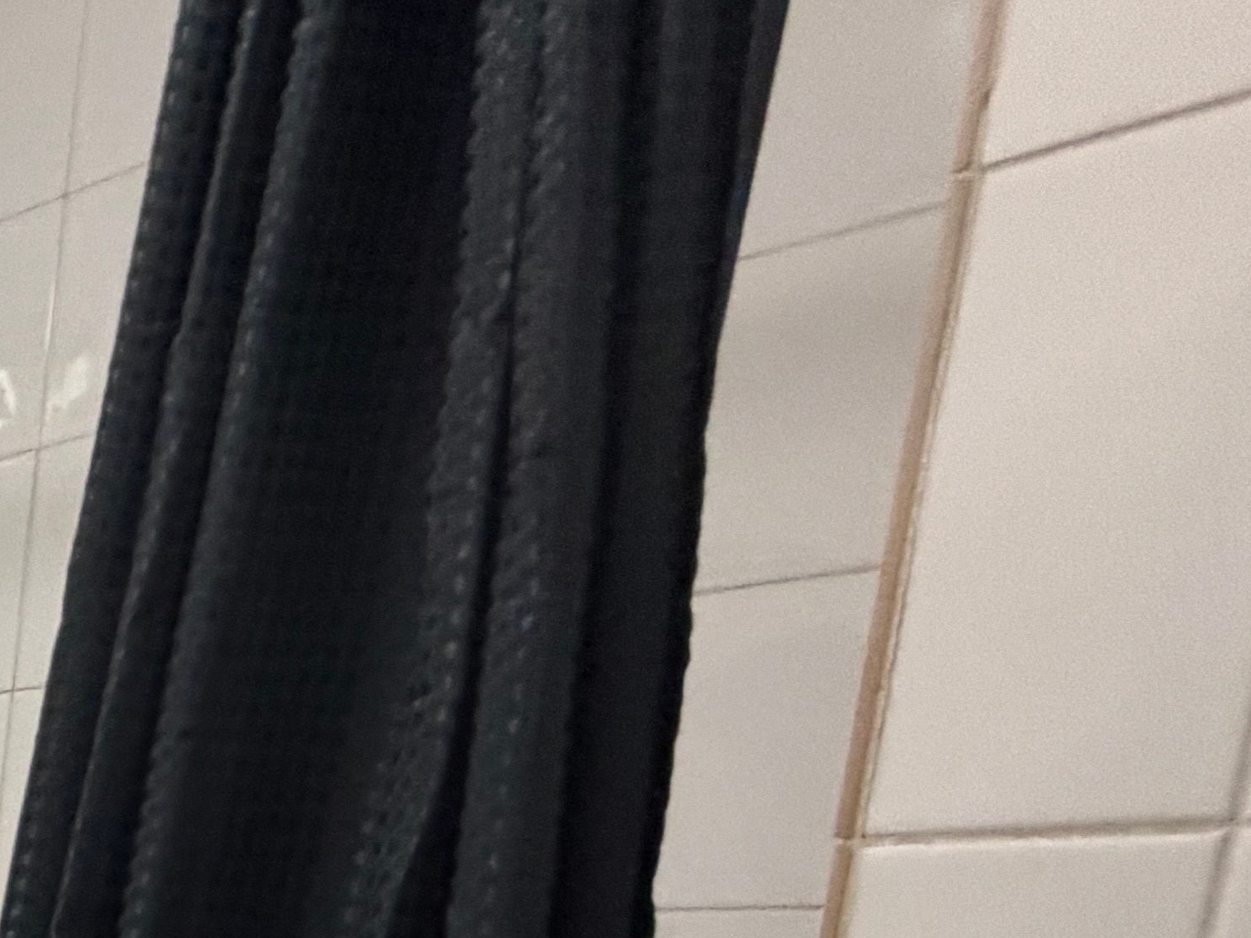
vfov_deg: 22.8
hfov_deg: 21.8
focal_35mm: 54
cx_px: -1014
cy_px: 1345
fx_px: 1952
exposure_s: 1/100
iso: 320
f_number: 2.2
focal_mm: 2.22
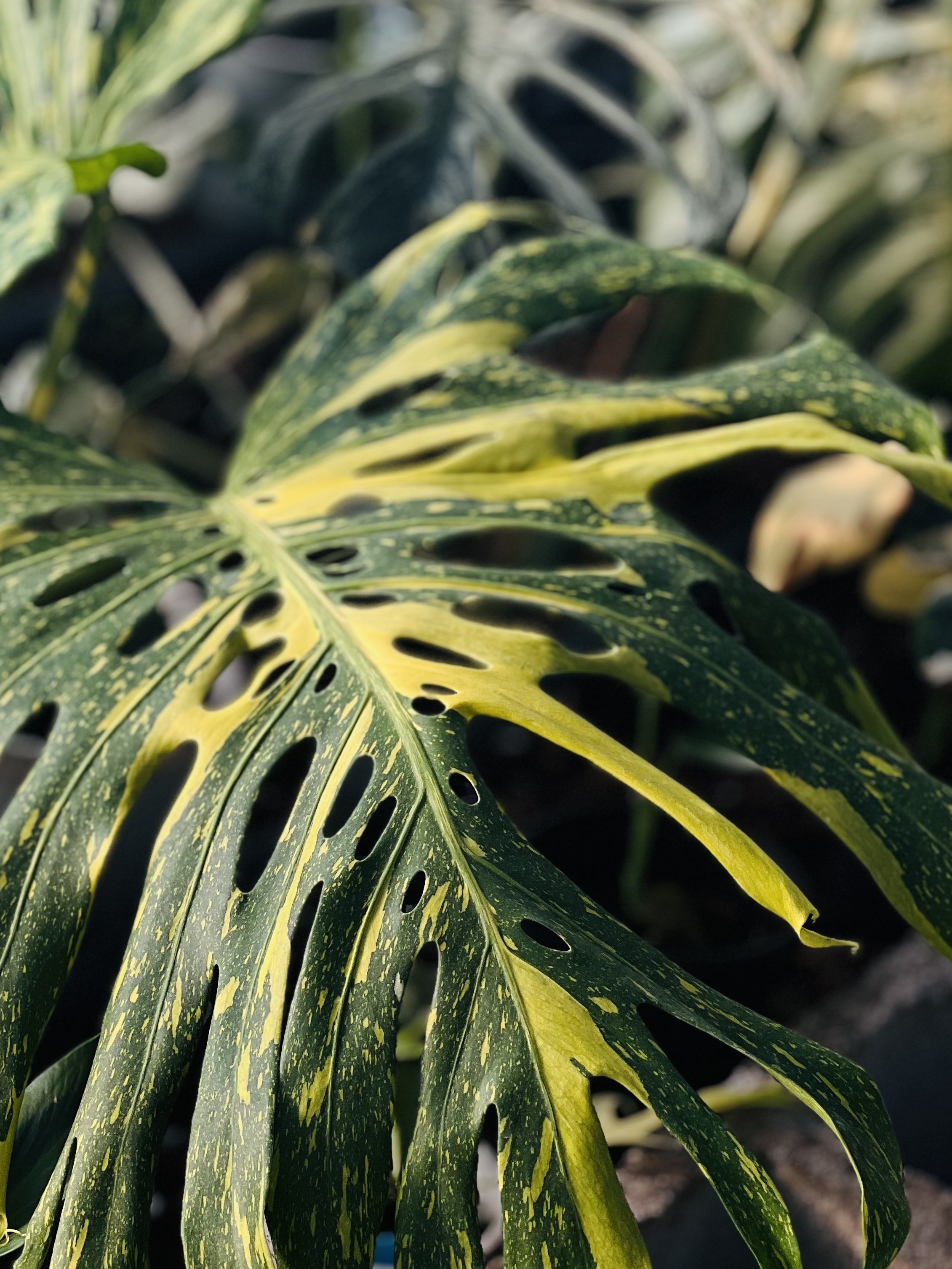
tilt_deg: -29.6
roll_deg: -6.2
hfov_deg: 14.4
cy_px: 588
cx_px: 347
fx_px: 3776
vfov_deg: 19.1
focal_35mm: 103
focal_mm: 9
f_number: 2.8
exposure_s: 1/121
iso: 32
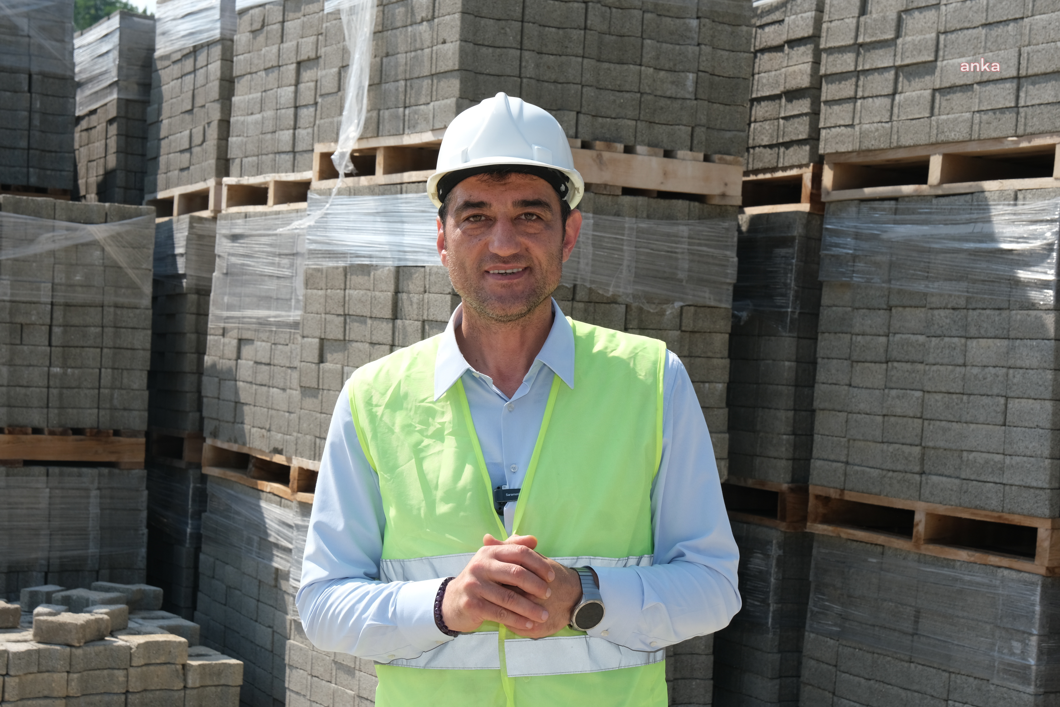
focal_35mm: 56
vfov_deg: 24.2
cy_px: 354
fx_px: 1649
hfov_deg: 35.6
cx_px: 530
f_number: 9
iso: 250
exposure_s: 1/250
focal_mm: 37.6
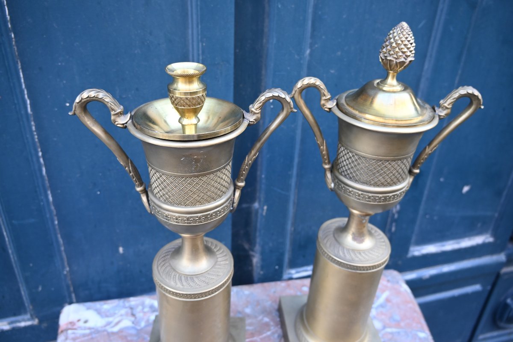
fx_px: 417
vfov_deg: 44.6
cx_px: 256
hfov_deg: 63.2
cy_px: 171
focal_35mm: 29
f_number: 3.5
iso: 450
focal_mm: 19.5
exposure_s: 1/125
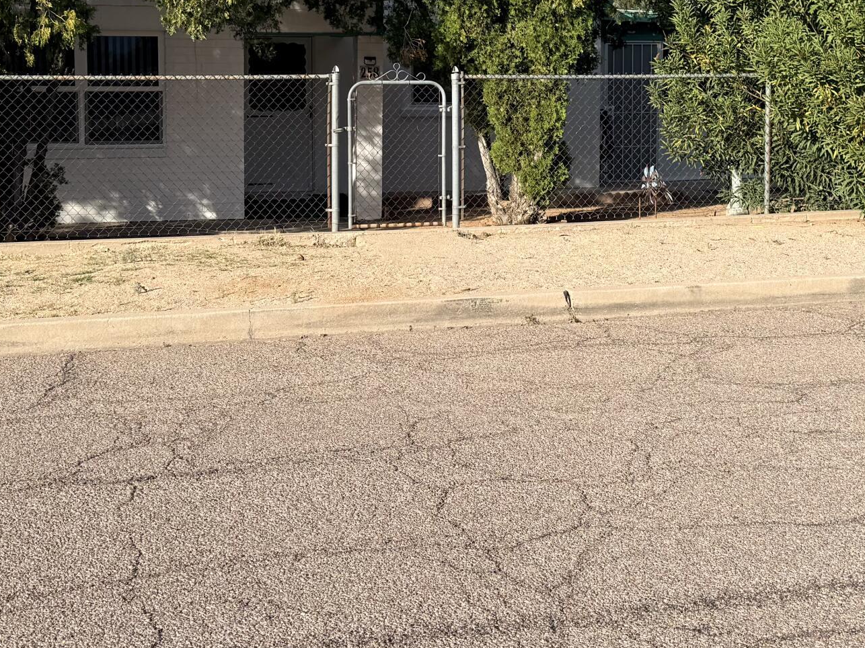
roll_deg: -0.3
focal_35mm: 56
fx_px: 1399
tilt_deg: -3.8
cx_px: 472
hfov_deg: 34.3
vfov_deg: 25.8
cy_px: 171
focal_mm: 6.76
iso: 80
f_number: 1.78
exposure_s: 1/3021
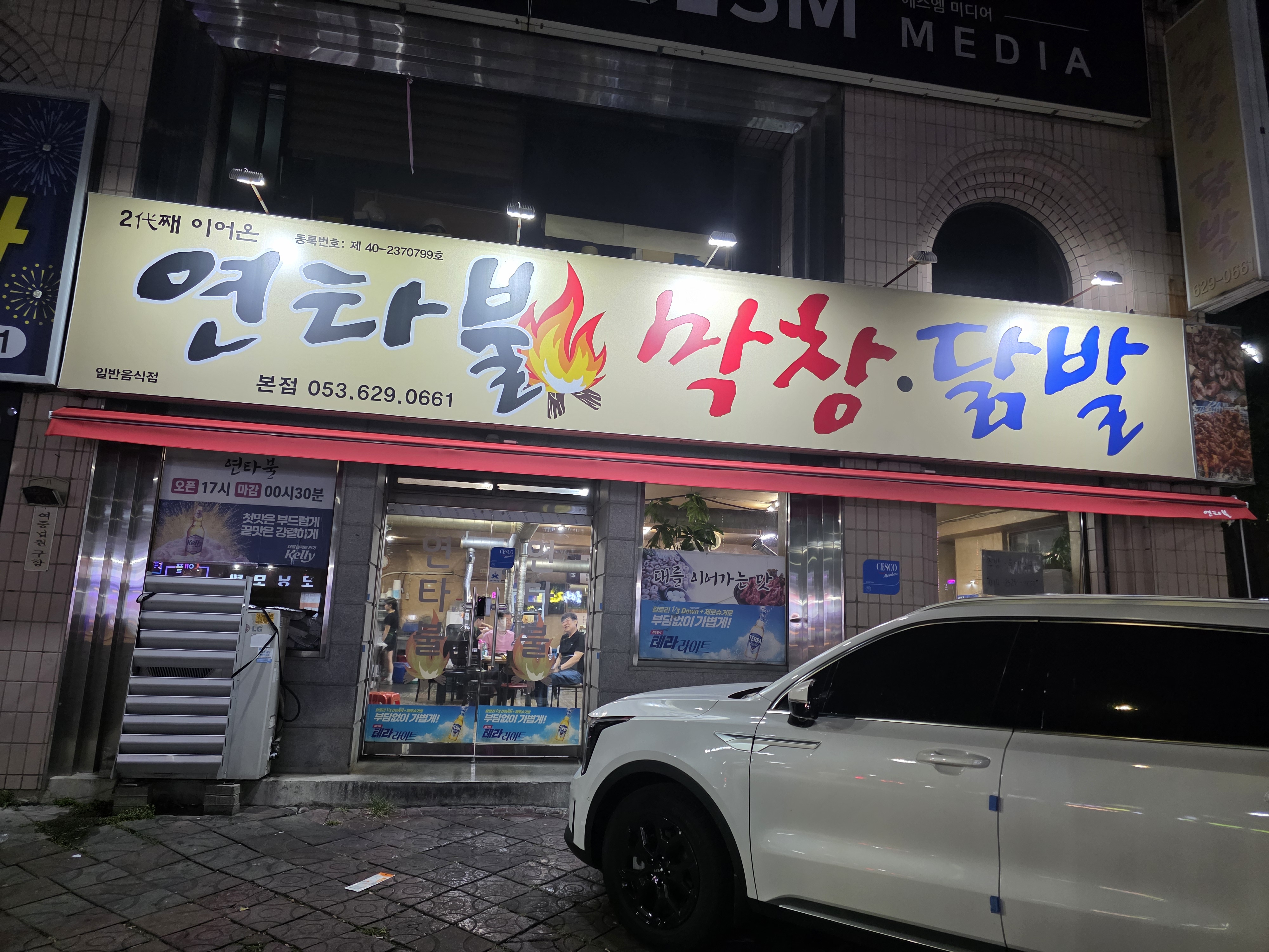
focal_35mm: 23
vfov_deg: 58.9
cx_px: 634
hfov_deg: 73.9
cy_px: 476
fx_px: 843
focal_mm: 6.3
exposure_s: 1/120
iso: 640
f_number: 1.7
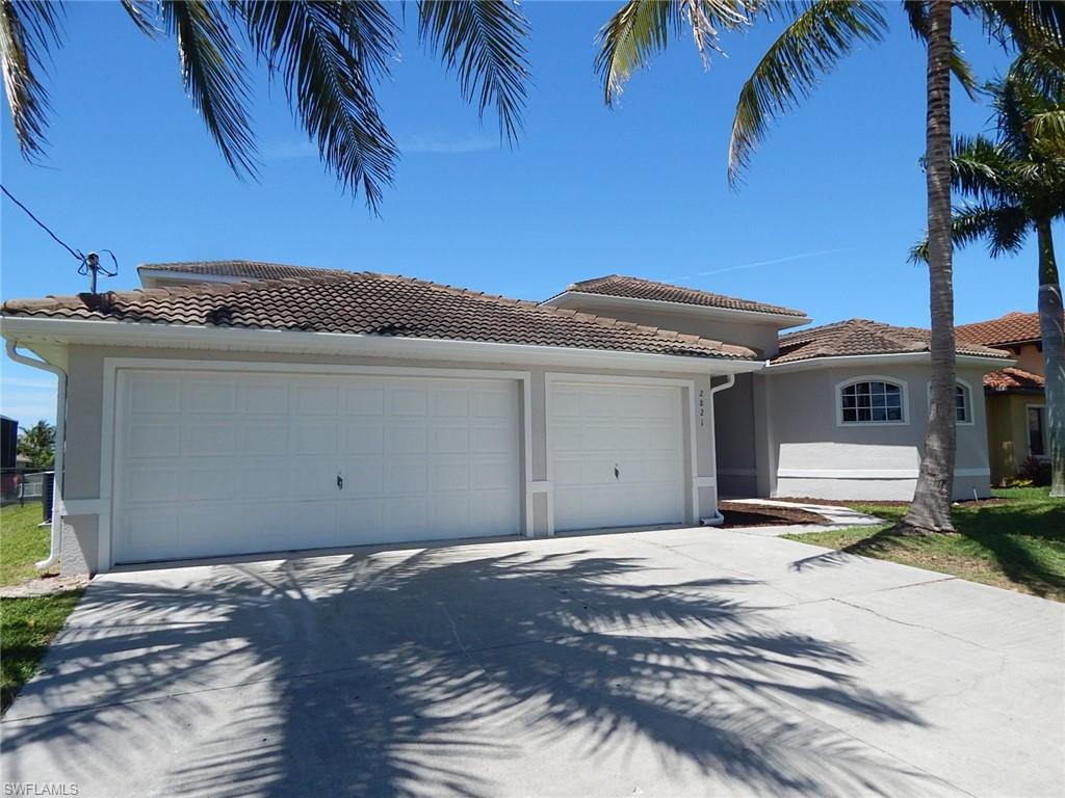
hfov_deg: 76.4
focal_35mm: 22
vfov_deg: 61.1
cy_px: 399
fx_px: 677
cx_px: 532
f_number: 6
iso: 125
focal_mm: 4
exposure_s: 1/500
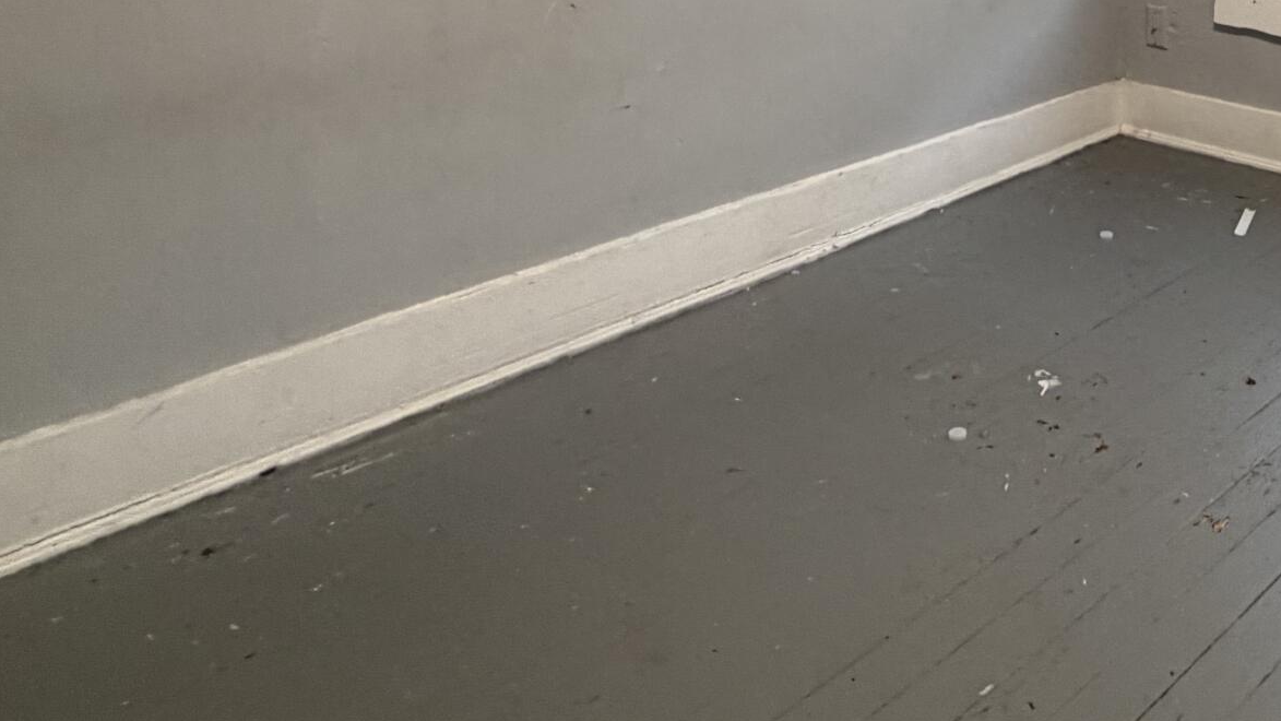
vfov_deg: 25.9
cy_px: -224
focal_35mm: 39
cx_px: 1217
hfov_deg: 45.3
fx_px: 1325
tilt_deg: -1.6
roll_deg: -1.8
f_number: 2.2
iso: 250
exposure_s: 1/60
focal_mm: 2.22
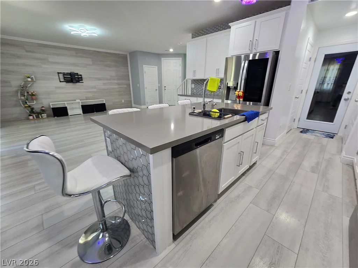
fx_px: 134
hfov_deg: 106.2
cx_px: 179
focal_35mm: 13
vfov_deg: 89.9
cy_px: 134
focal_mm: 2.2
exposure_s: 1/60
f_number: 2.2
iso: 160
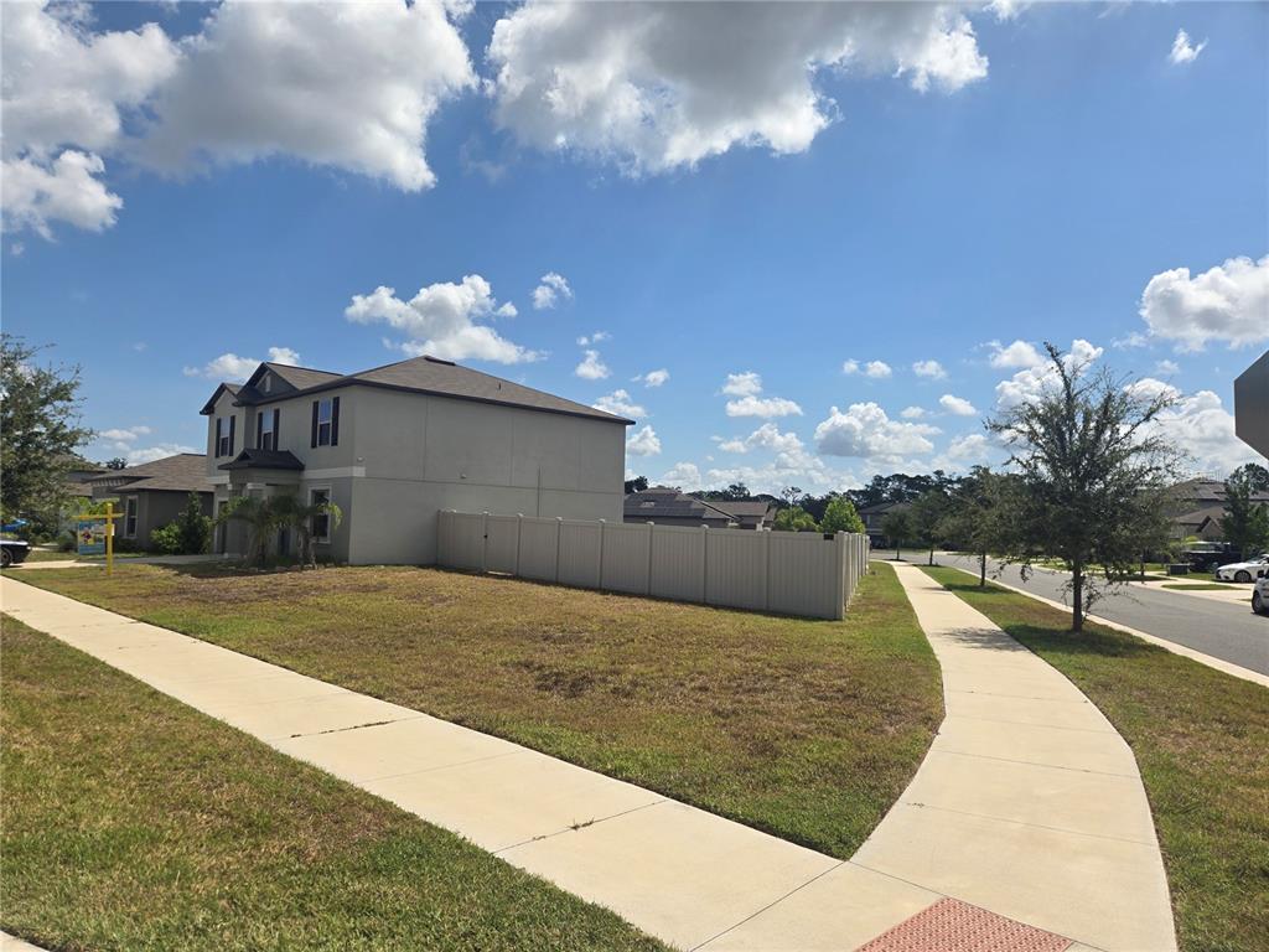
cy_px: 476
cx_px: 634
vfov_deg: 58.9
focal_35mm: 23
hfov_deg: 73.9
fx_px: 843
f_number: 1.8
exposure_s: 1/3309
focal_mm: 5.4
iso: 25
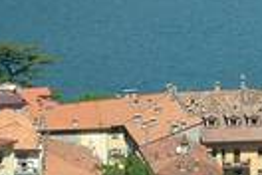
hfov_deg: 5.5
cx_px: 244
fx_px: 2722
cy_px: -83
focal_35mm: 374
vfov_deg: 3.7
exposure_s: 1/350
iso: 160
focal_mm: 70
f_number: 9.5
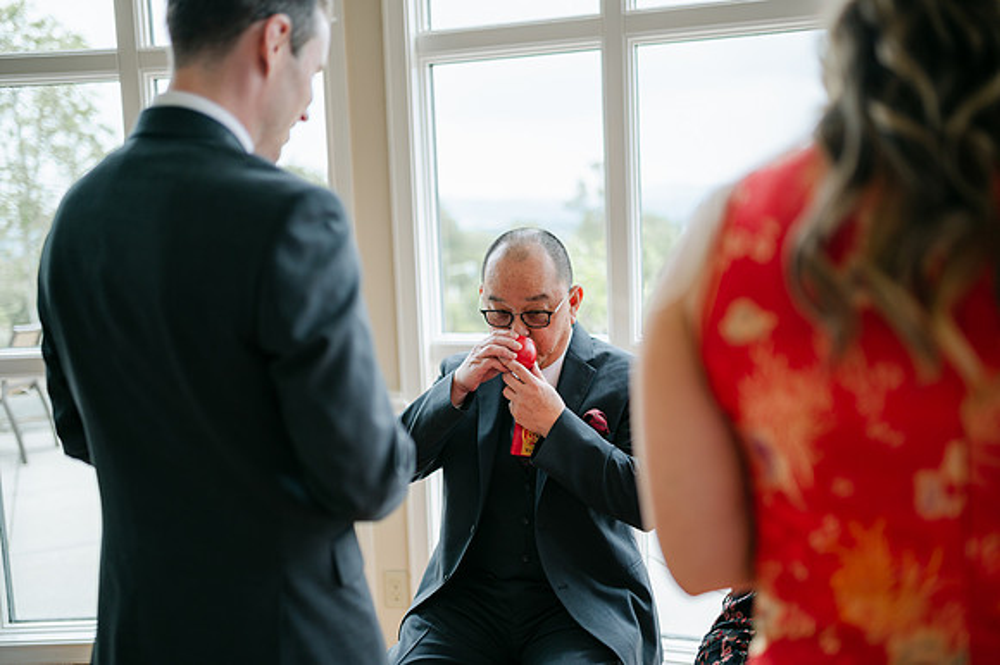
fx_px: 972
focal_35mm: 35
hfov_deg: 54.5
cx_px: 500
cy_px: 332
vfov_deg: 37.8
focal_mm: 35
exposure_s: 1/1600
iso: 100
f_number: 1.4
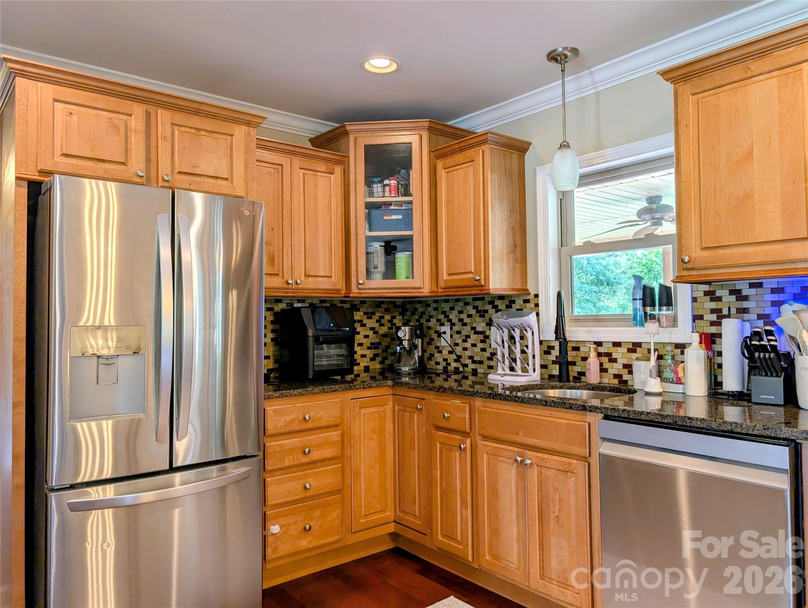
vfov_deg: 56.9
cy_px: 304
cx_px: 404
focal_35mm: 24
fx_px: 561
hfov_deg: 71.5
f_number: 1.68
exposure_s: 1/143
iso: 22
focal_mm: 6.9
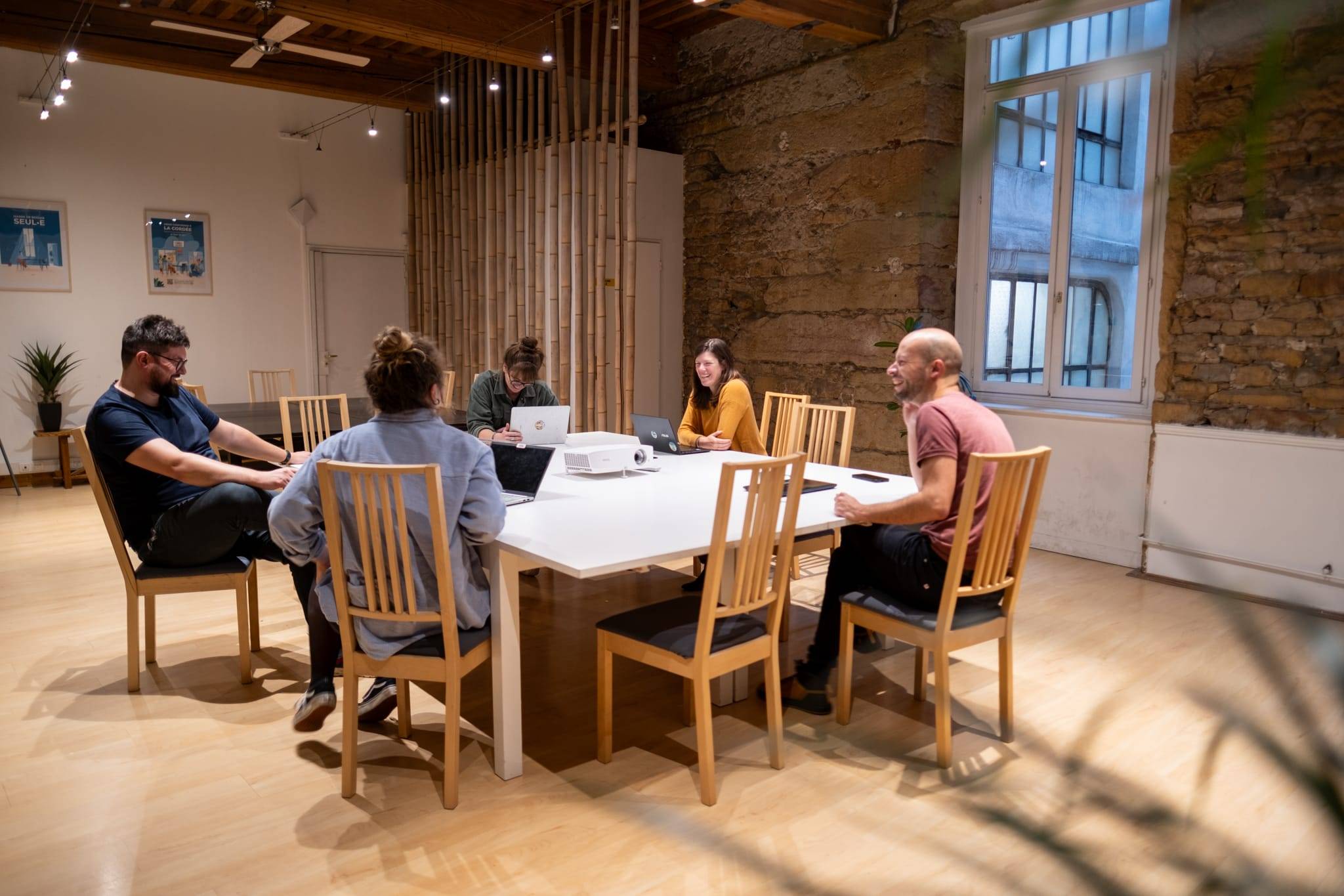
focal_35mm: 24
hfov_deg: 73.7
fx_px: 896
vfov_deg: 53.1
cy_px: 448
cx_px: 672
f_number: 1.4
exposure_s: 1/40
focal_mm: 16
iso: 200
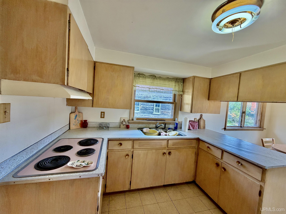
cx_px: 143
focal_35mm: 14
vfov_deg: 85.7
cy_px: 107
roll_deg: -4.3
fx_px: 116
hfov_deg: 102.1
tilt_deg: -3.2
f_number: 2.2
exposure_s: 1/120
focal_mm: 2.22
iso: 125
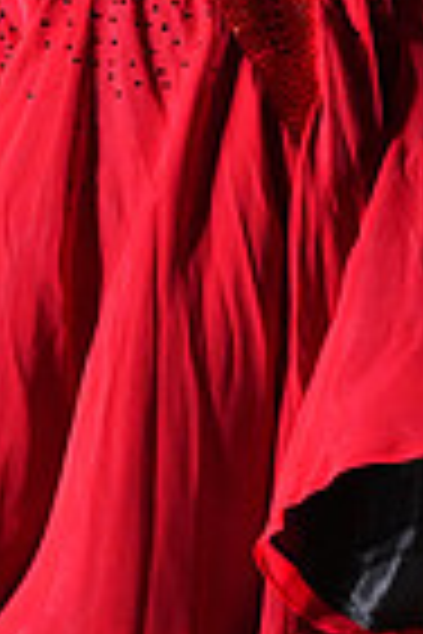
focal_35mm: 406
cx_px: 358
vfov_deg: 5.0
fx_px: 7155
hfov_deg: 3.4
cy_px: -283
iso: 6400
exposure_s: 1/400
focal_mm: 99
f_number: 4.5
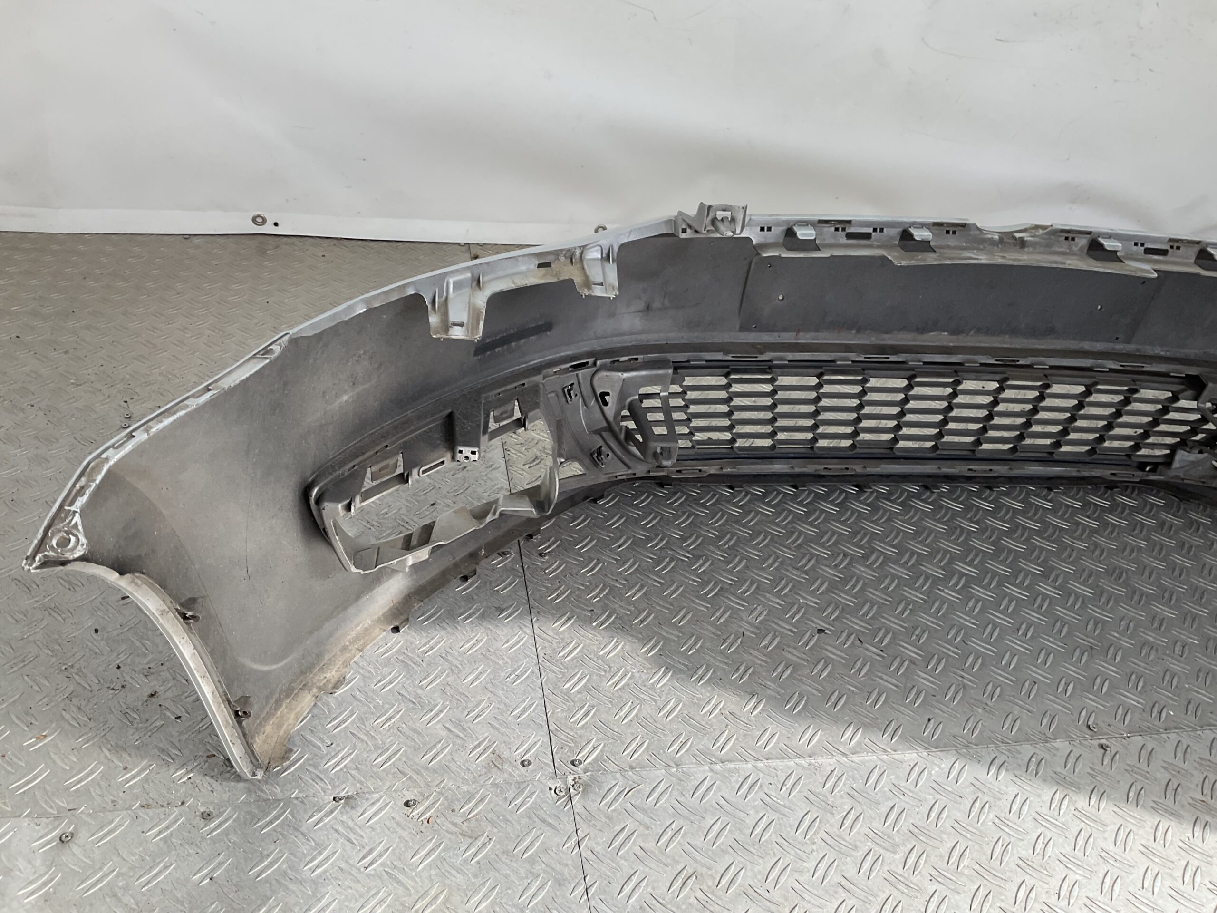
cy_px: 456
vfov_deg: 48.2
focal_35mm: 29
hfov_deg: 61.7
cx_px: 608
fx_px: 1020
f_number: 1.8
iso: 16
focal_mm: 3
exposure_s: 1/249
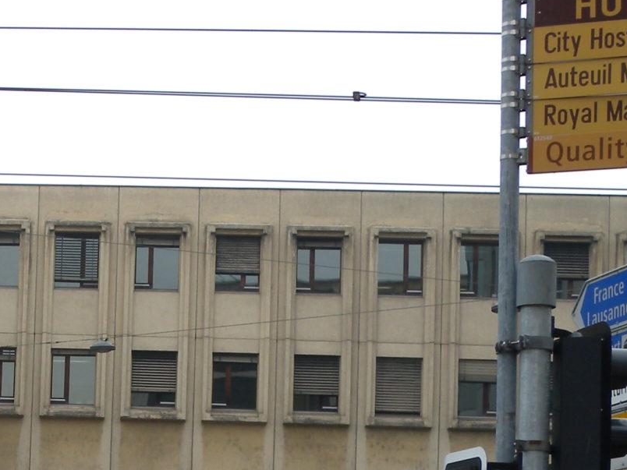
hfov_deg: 14.9
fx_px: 2192
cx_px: -363
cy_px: 607
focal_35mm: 121
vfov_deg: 11.9
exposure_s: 1/135
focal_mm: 8.1
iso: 64
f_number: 4.1
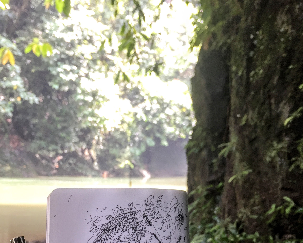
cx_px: 151
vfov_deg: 33.4
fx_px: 395
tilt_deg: -1.2
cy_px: 185
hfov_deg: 42.0
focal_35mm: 44
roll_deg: -2.5
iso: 40
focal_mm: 4.15
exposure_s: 1/50
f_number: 2.2
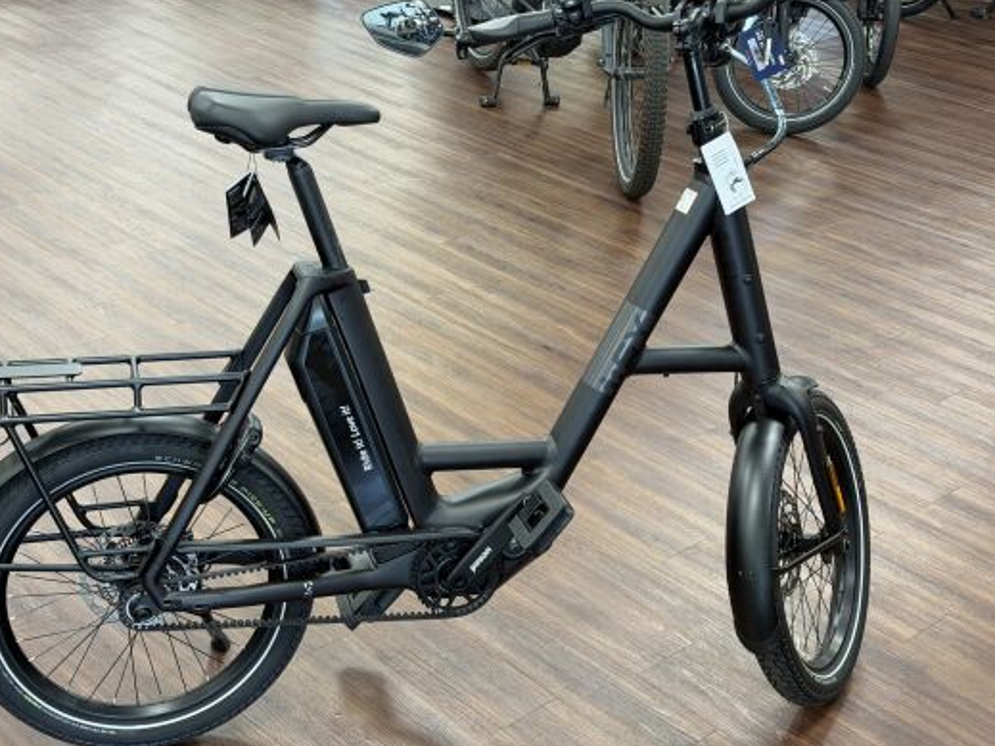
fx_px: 1552
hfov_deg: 35.5
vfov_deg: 27.0
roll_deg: -4.8
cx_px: 447
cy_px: 347
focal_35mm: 54
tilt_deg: -24.6
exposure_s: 1/50
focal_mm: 6.76
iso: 125
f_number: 1.78
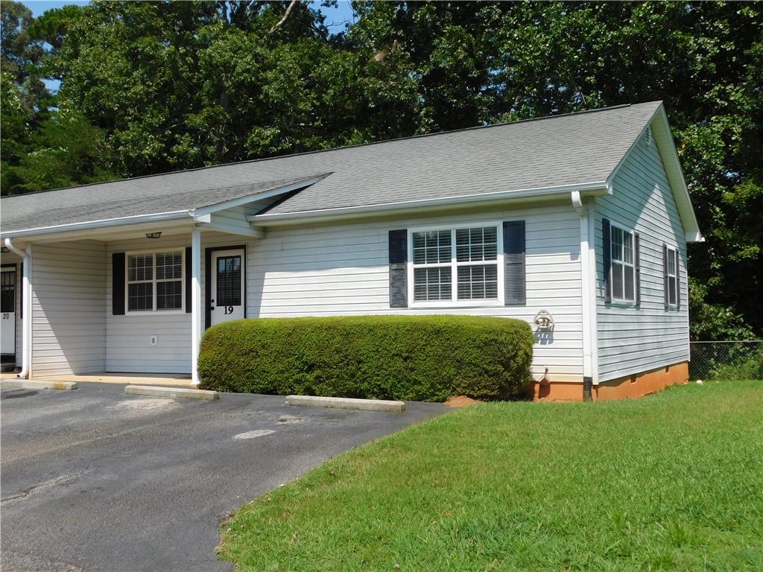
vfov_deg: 39.7
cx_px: 382
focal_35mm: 36
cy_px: 286
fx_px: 794
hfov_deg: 51.4
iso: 125
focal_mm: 6.3
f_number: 3.5
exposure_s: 1/1250
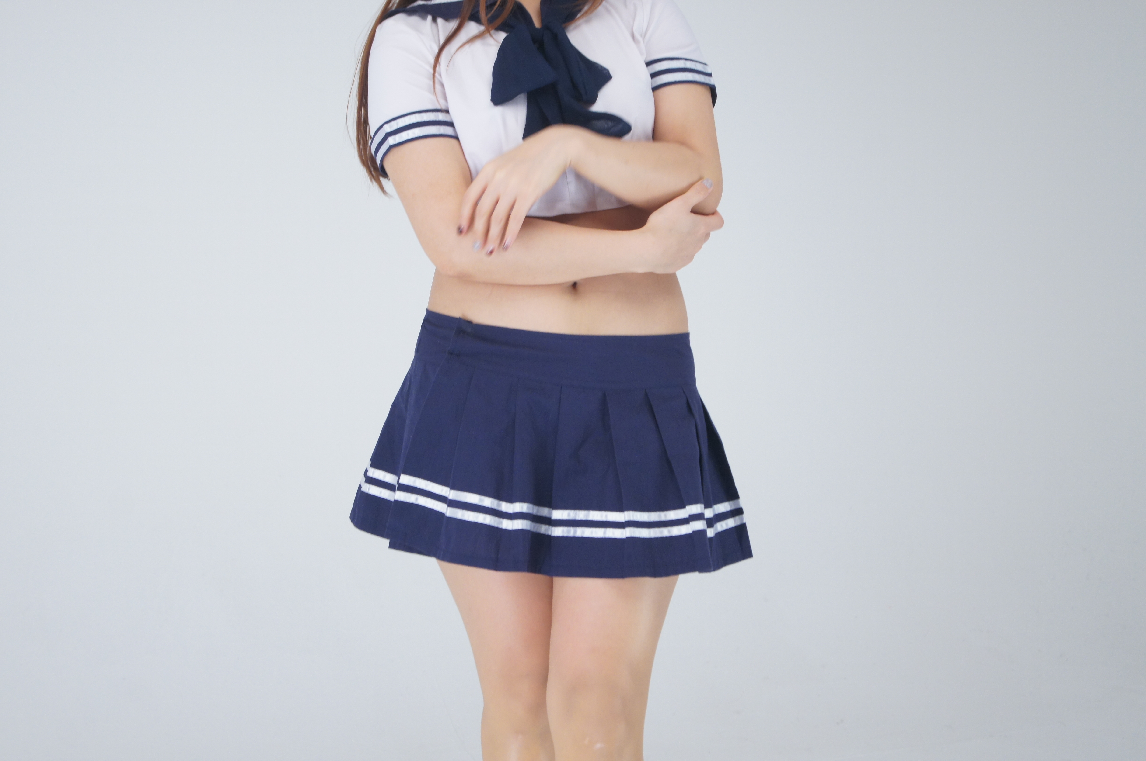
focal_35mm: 82
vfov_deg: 16.5
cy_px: 380
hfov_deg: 24.6
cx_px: 573
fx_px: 2623
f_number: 5.6
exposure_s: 1/160
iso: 800
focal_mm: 55
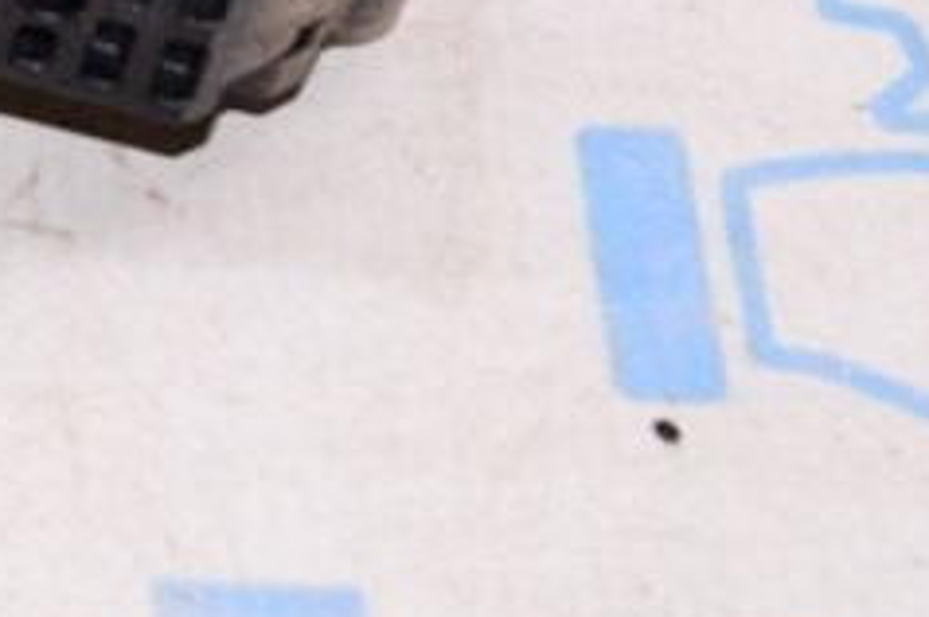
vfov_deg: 8.0
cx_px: -461
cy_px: -377
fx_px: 4329
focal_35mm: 168
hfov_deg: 11.7
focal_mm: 26
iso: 1600
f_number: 8
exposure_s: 1/125
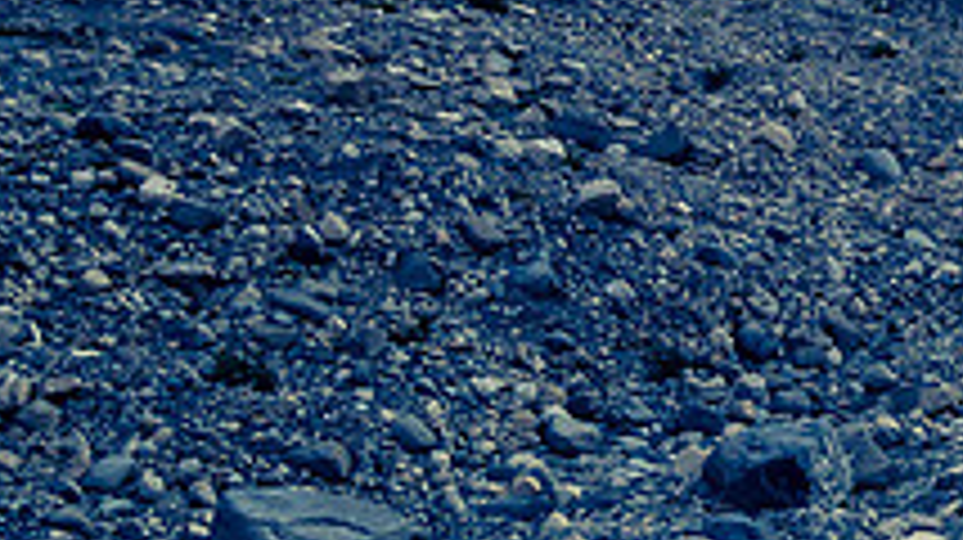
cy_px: -25
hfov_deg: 25.4
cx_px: 1274
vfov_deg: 16.5
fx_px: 1812
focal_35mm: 71
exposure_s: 1/200
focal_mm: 12
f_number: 8
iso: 200
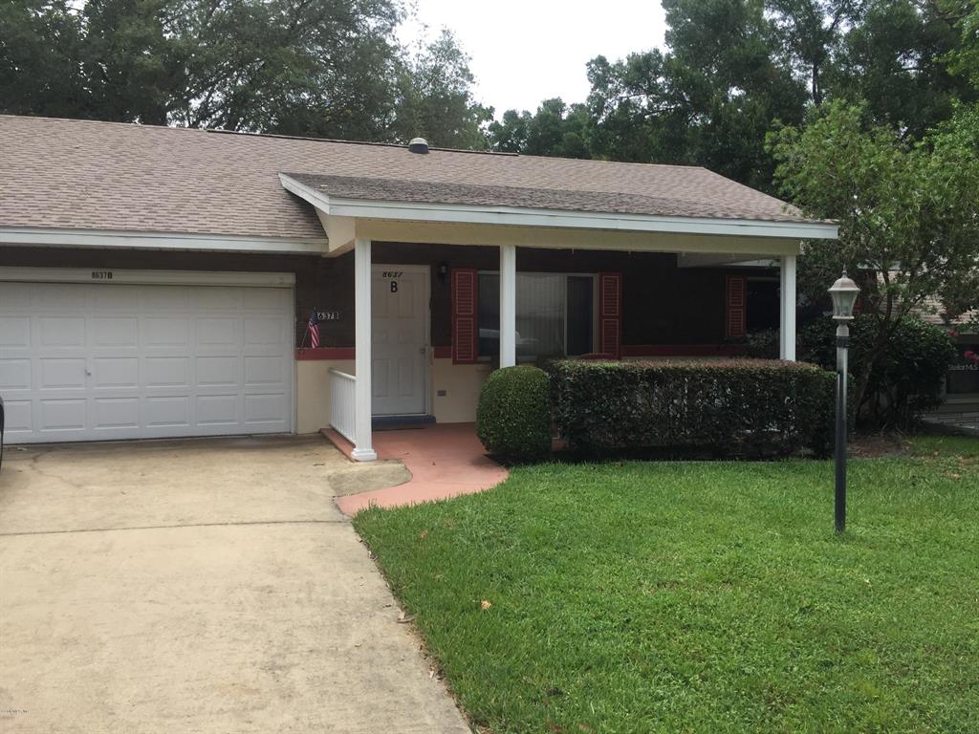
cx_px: 490
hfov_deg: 61.7
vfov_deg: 48.2
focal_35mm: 29
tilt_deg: -0.6
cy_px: 367
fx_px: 820
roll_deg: -0.3
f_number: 2.2
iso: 32
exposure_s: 1/760
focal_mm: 4.15
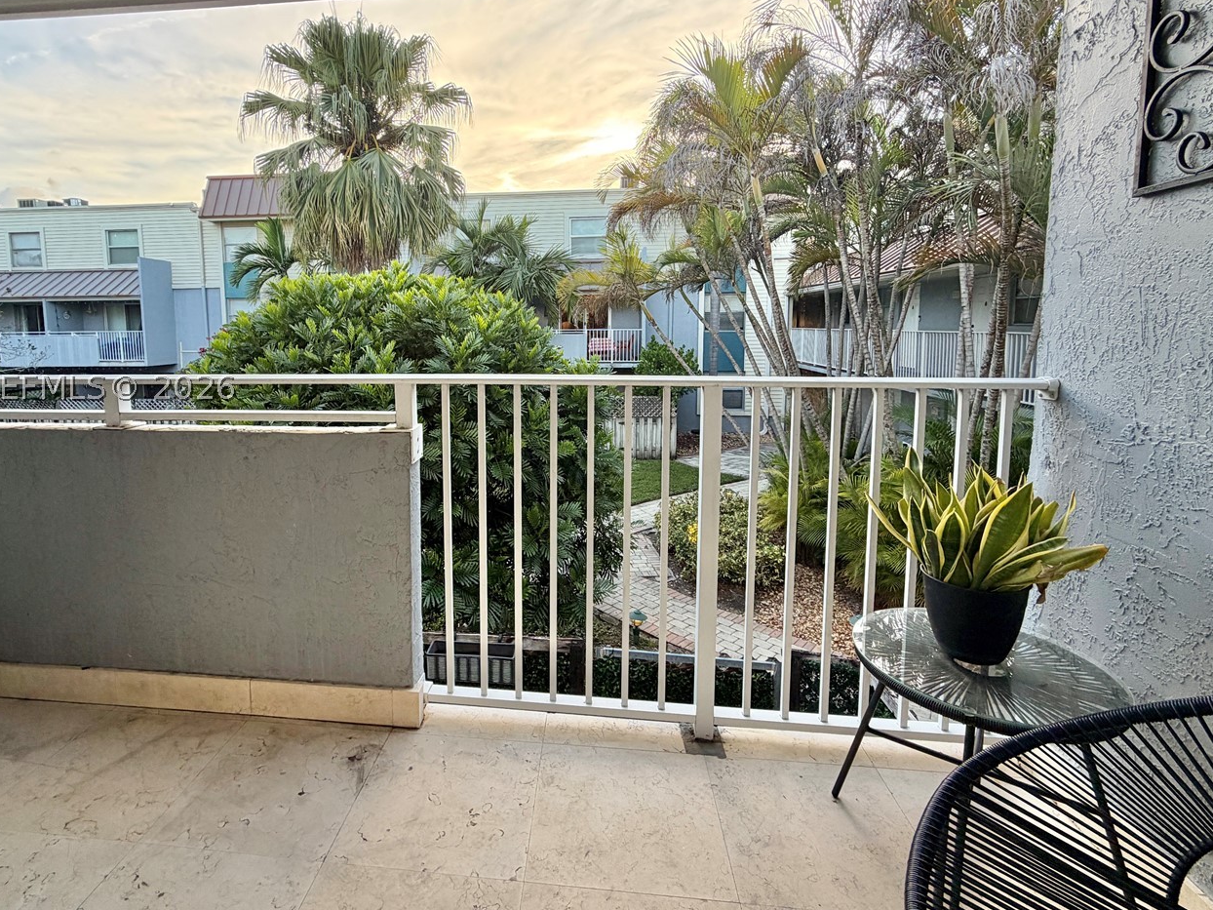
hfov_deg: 87.4
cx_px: 534
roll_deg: -0.1
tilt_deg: -5.9
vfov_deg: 71.2
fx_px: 631
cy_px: 387
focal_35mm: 18
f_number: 2.2
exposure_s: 1/121
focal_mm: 2.22
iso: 64
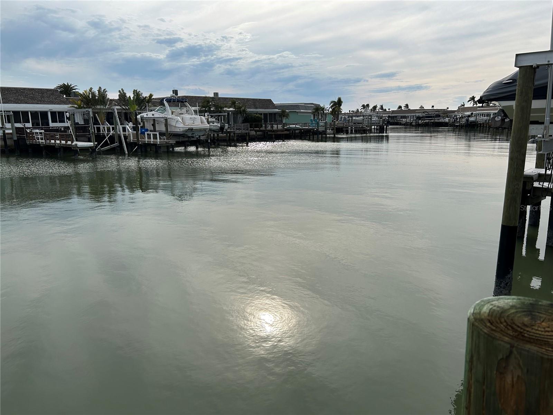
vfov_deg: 53.1
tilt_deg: -10.4
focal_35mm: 26
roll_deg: +0.8
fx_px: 415
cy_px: 208
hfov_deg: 67.3
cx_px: 276
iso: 50
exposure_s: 1/6211
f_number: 1.5
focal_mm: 5.7
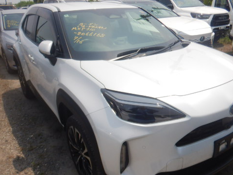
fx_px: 215
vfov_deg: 44.1
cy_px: 95
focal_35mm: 32
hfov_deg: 56.7
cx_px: 130
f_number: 2.8
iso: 125
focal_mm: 4.3
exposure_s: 1/500
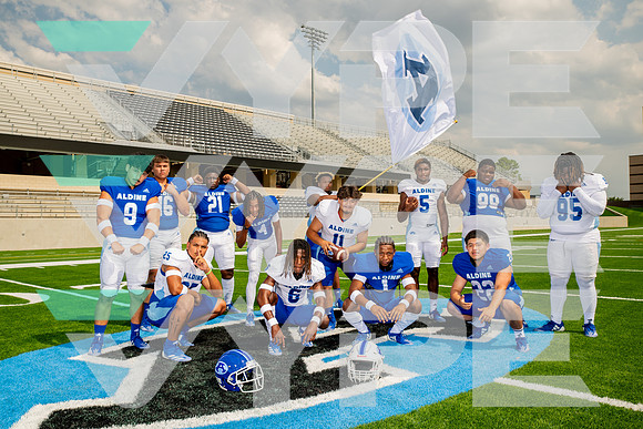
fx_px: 541
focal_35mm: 30
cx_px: 322
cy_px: 214
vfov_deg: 43.3
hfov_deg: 61.4
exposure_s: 1/400
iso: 100
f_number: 7.1
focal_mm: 30
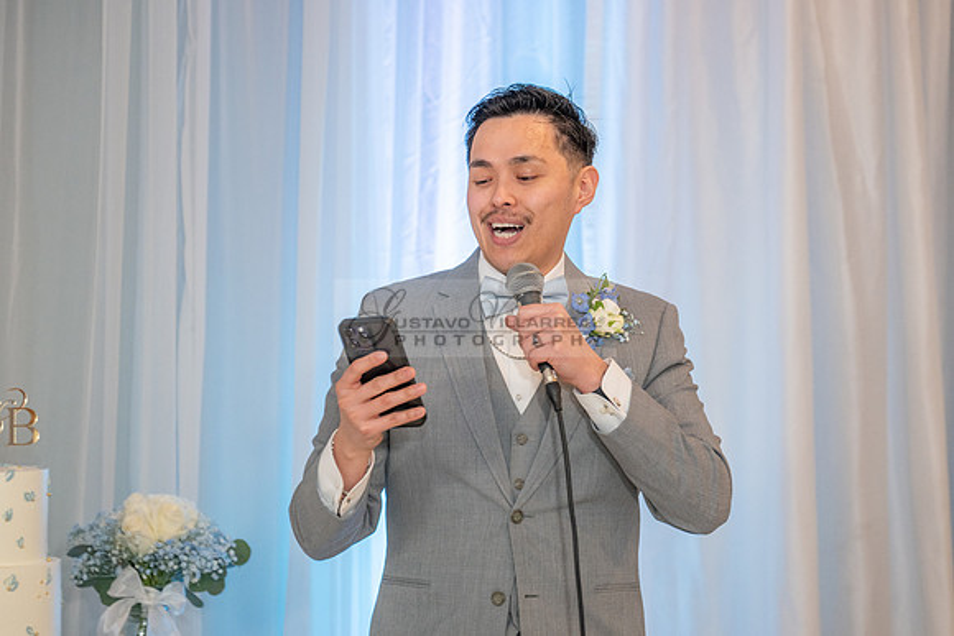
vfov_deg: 16.0
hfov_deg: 23.7
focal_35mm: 86
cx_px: 579
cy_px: 336
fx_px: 2267
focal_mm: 70
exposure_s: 1/160
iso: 1000
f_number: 2.8
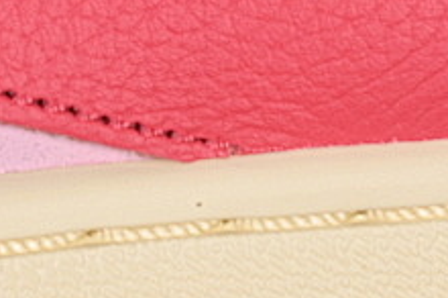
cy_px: -169
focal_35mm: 369
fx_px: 4585
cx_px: -16
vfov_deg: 3.7
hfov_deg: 5.6
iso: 160
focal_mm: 50
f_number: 7.1
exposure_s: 1/80
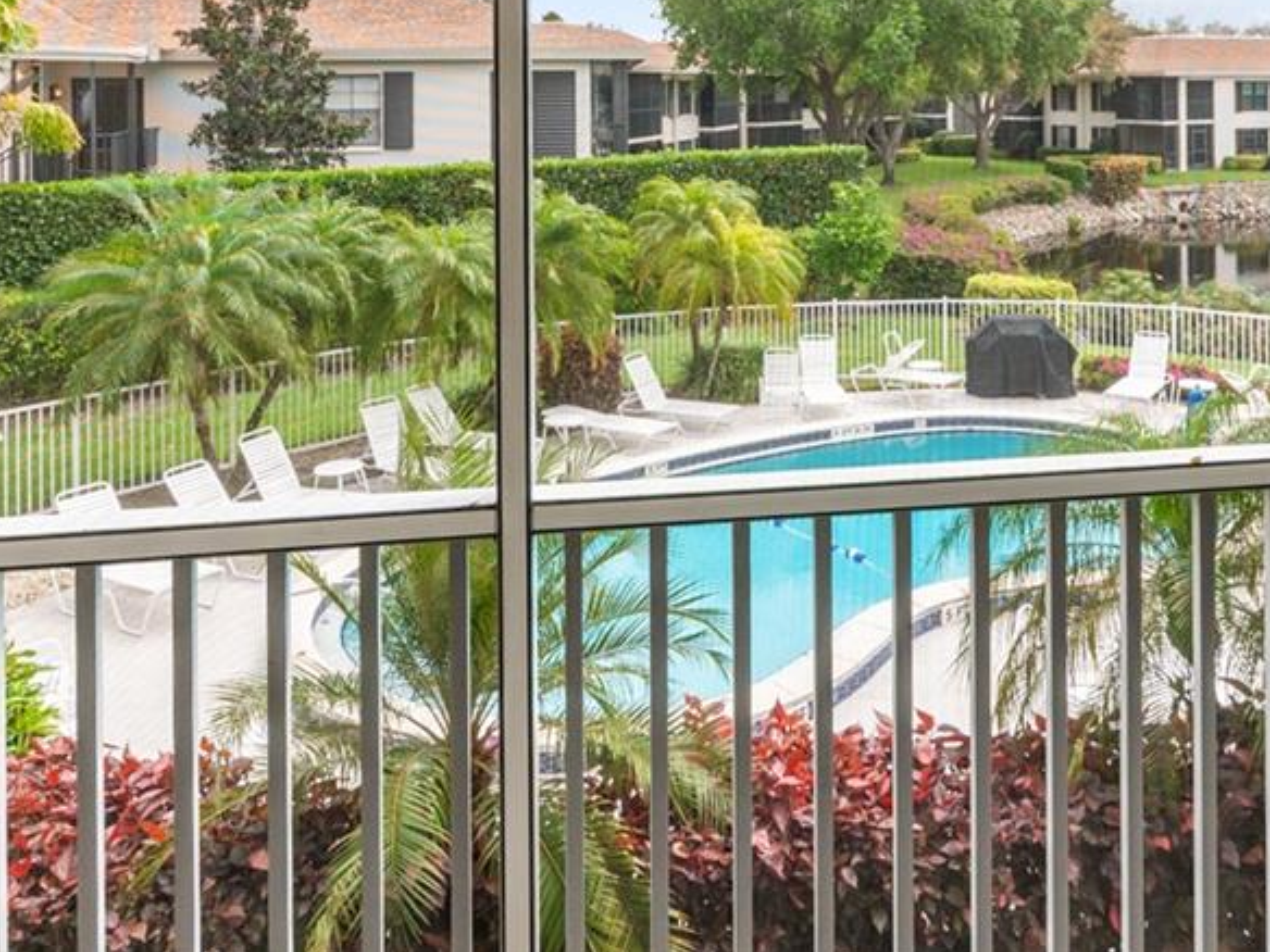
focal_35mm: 33
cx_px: 789
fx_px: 1205
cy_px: 223
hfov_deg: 55.0
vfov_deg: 41.7
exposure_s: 1/250
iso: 200
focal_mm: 13
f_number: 8
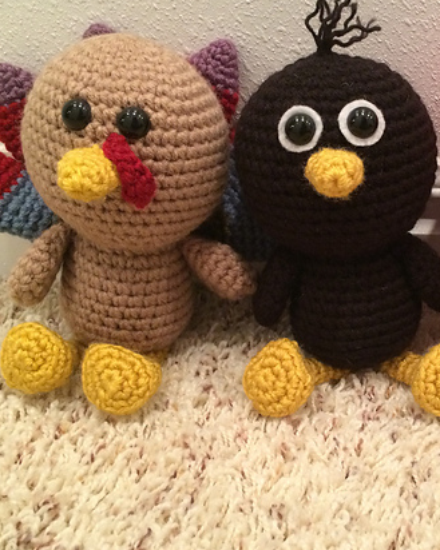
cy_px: 250
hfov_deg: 33.3
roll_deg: -0.8
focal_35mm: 44
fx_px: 717
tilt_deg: -28.9
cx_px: 337
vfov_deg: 42.0
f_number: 2.2
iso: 250
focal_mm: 4.15
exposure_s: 1/30
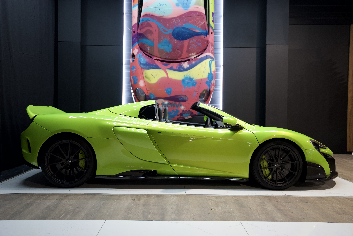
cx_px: 176
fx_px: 320
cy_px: 118
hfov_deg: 57.8
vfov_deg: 40.4
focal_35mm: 33
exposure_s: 1/100
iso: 1000
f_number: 2.8
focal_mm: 32.6
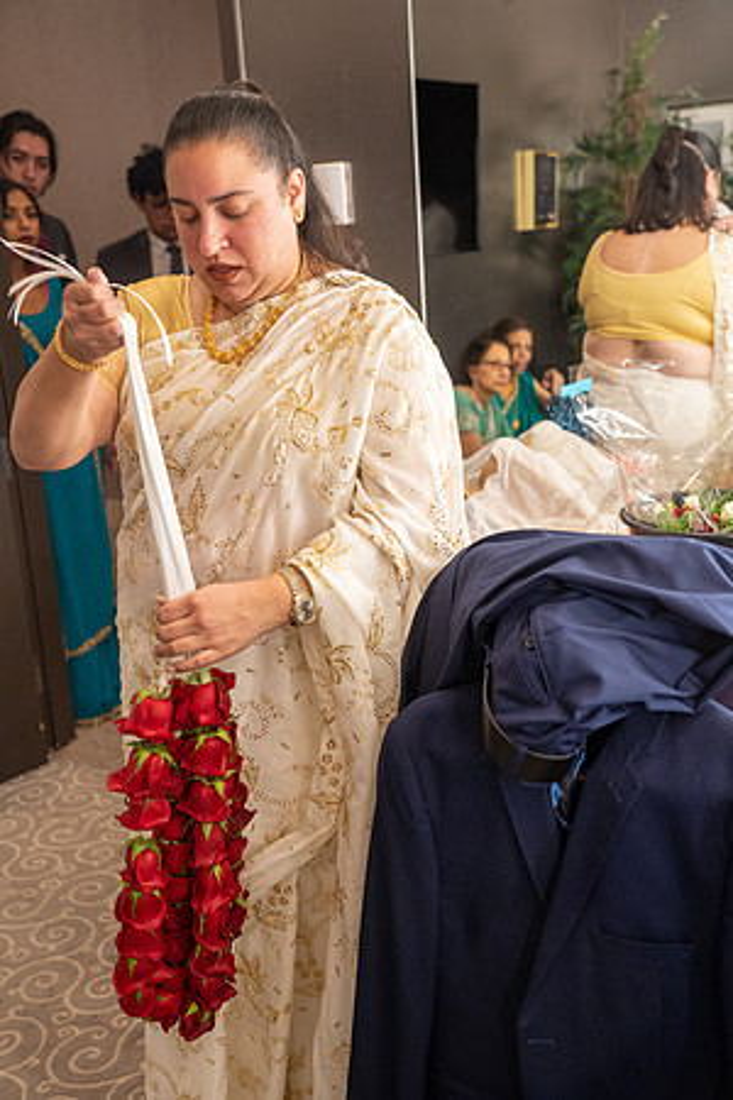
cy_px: 550
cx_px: 366
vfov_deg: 51.9
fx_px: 1130
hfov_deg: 35.9
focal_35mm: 37
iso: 3200
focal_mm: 37
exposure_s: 1/160
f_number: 4
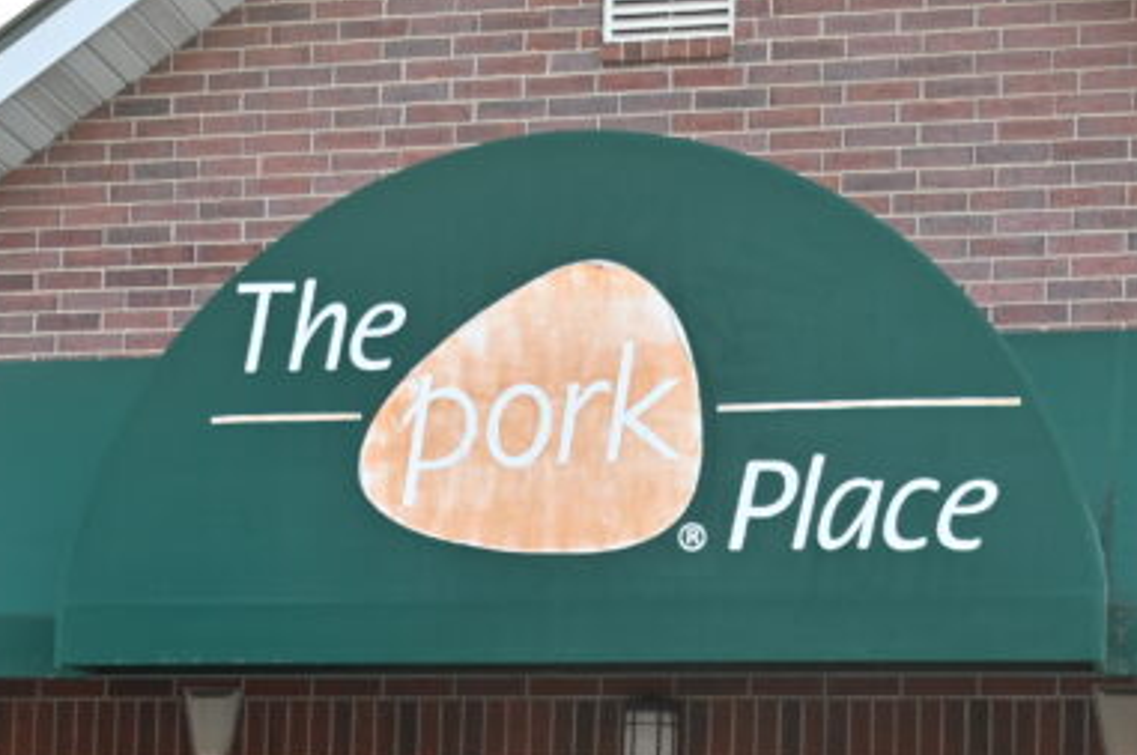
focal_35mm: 87
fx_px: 2755
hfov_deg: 23.3
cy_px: 947
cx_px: 579
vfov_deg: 15.0
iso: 320
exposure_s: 1/250
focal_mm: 32.5
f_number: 4
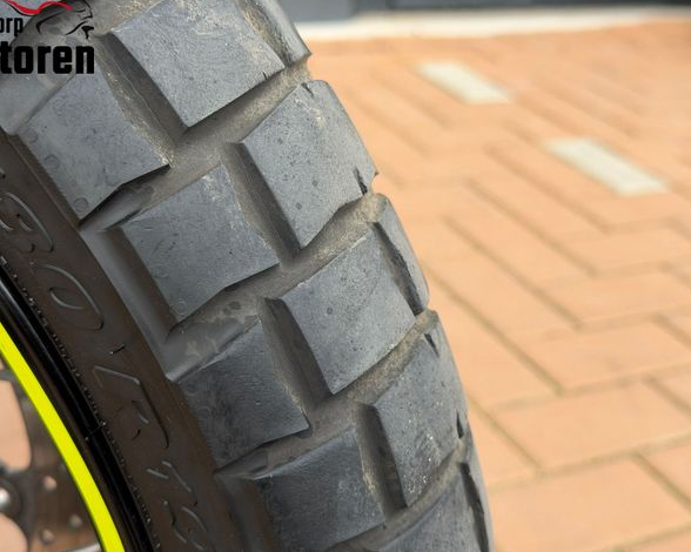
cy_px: 277
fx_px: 1043
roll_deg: -3.7
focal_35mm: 51
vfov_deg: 29.7
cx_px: 320
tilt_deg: -25.6
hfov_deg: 36.6
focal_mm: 6.76
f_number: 1.78
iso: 64
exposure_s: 1/463
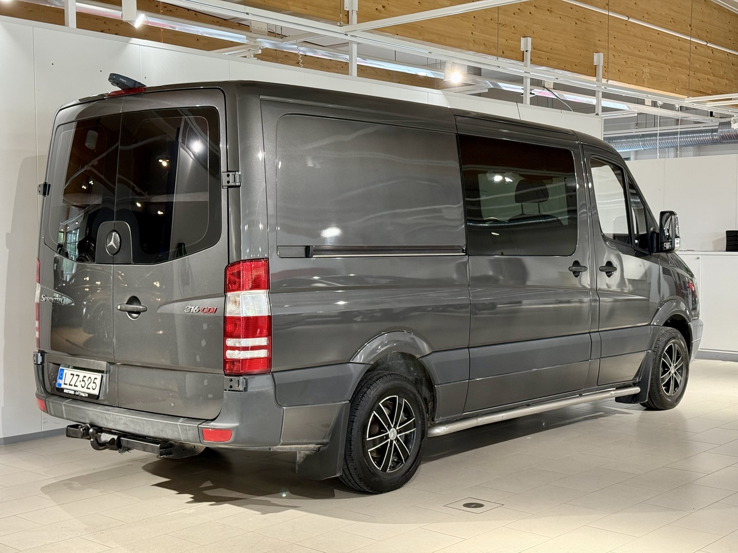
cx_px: 369
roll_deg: -0.5
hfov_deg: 39.7
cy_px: 276
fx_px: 1023
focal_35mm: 48
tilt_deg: -2.6
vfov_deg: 30.3
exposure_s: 1/100
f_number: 1.78
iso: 250
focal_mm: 6.76
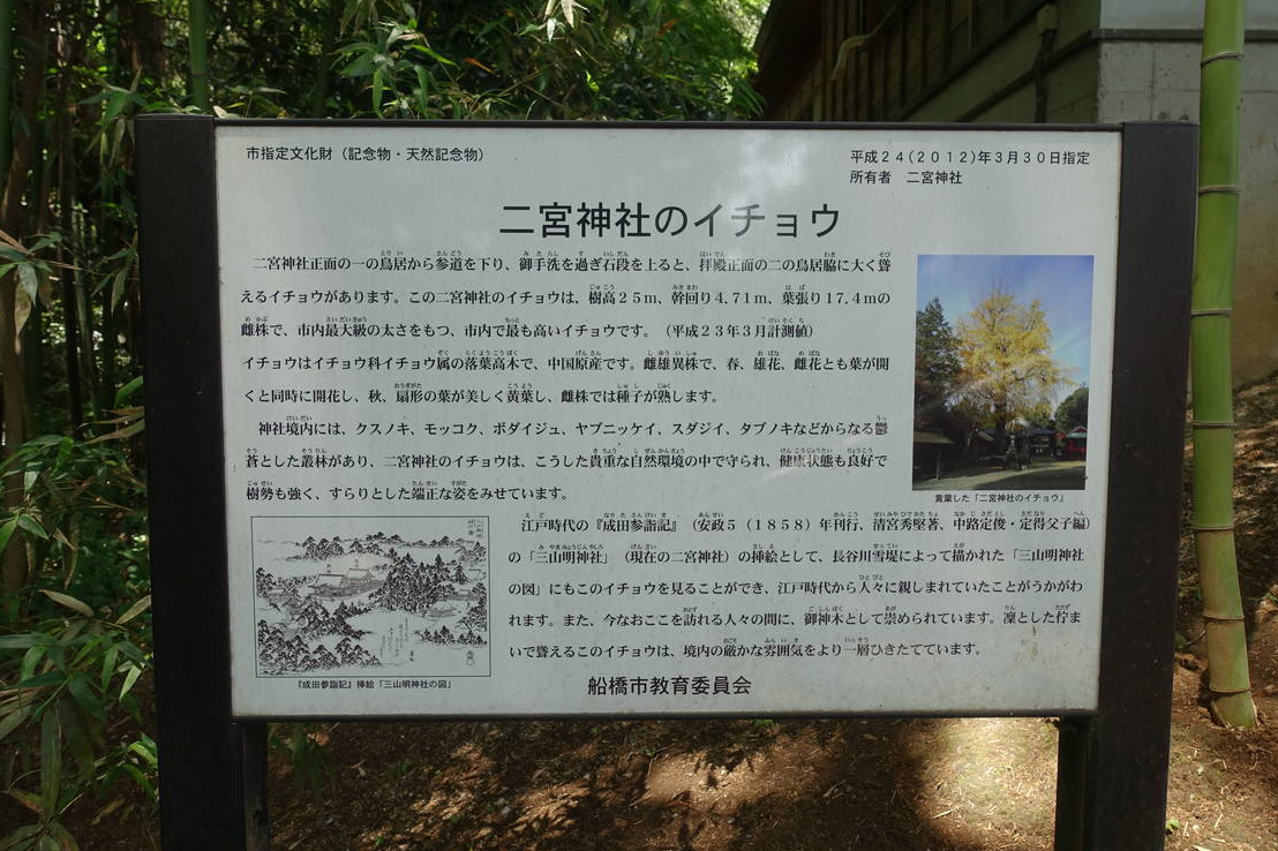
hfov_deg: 69.4
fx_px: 923
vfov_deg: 49.5
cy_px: 412
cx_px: 645
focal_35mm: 26
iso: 125
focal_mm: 8.8
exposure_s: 1/80
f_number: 4
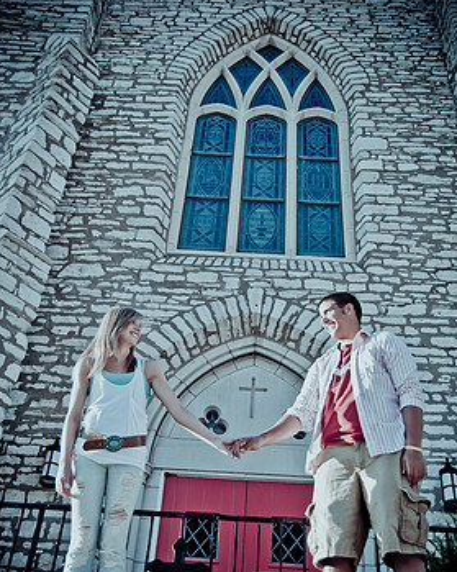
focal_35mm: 40
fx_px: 677
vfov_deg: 45.7
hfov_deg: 37.3
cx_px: 233
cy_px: 326
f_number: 2.8
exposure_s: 1/800
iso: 200
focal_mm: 22
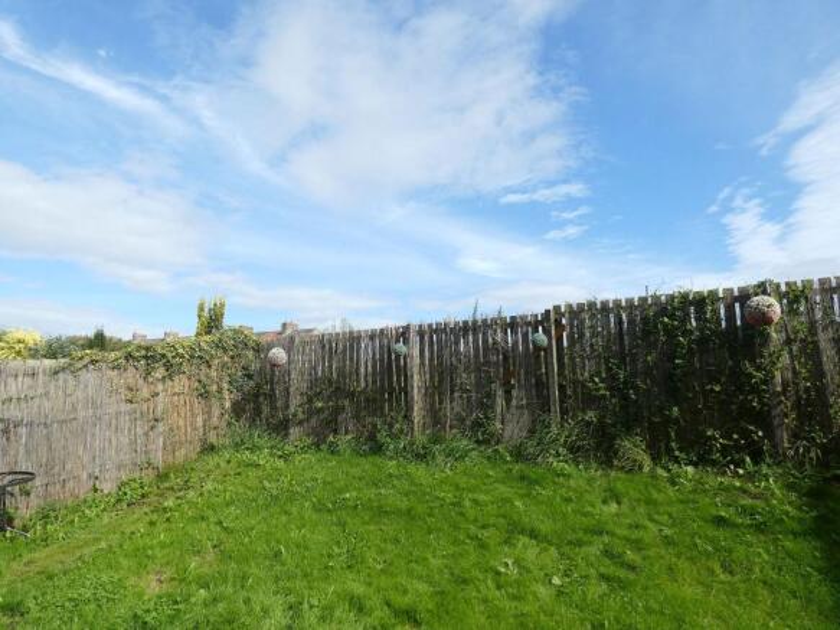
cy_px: 315
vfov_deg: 66.0
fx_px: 485
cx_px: 420
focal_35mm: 20
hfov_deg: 81.8
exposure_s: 1/800
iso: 80
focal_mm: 3.6
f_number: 3.5
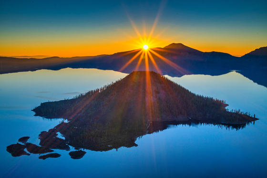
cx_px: 134
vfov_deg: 37.8
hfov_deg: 54.4
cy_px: 89
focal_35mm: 35
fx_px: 259
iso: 64
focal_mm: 35
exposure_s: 1/100
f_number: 16
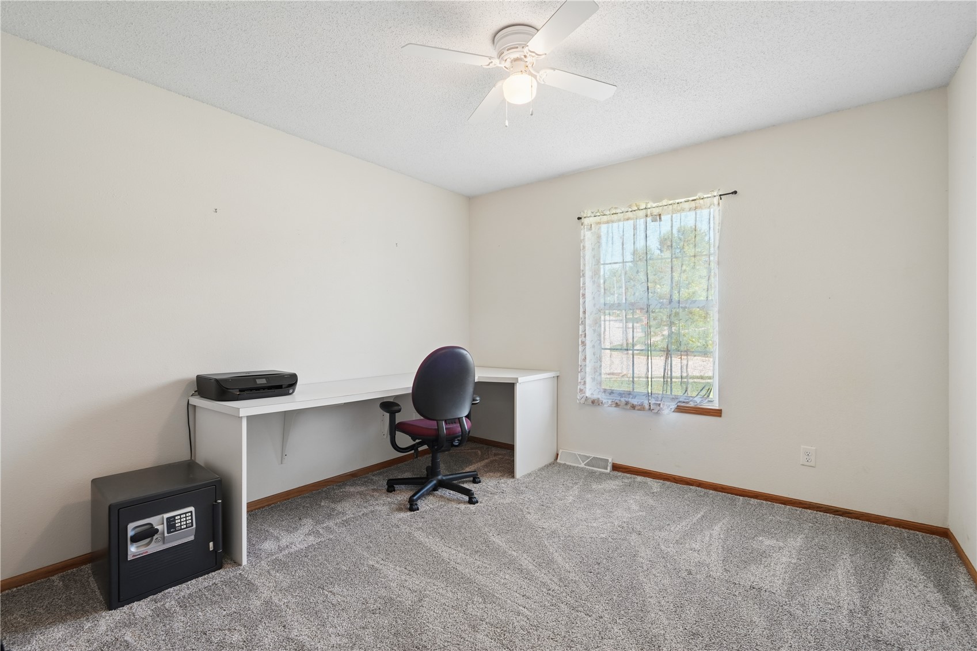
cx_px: 488
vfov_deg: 73.7
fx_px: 434
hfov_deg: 96.7
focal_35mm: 16
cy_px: 326
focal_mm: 16
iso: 400
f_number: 10
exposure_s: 1/8
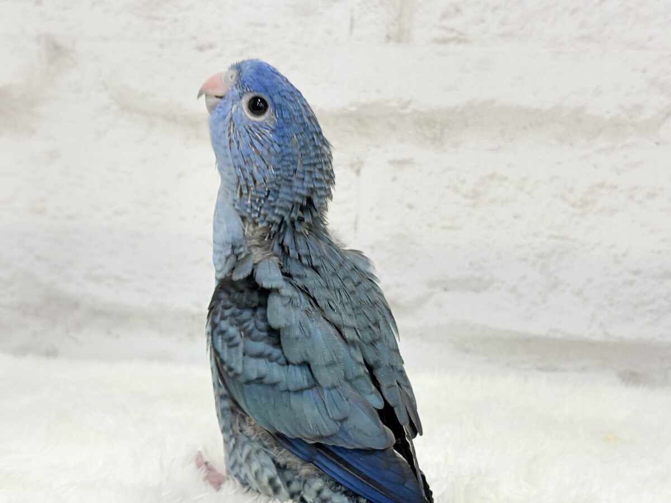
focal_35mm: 52
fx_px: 1008
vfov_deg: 28.0
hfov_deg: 36.8
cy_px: 252
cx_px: 336
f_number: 1.6
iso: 50
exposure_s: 1/50
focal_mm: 5.96
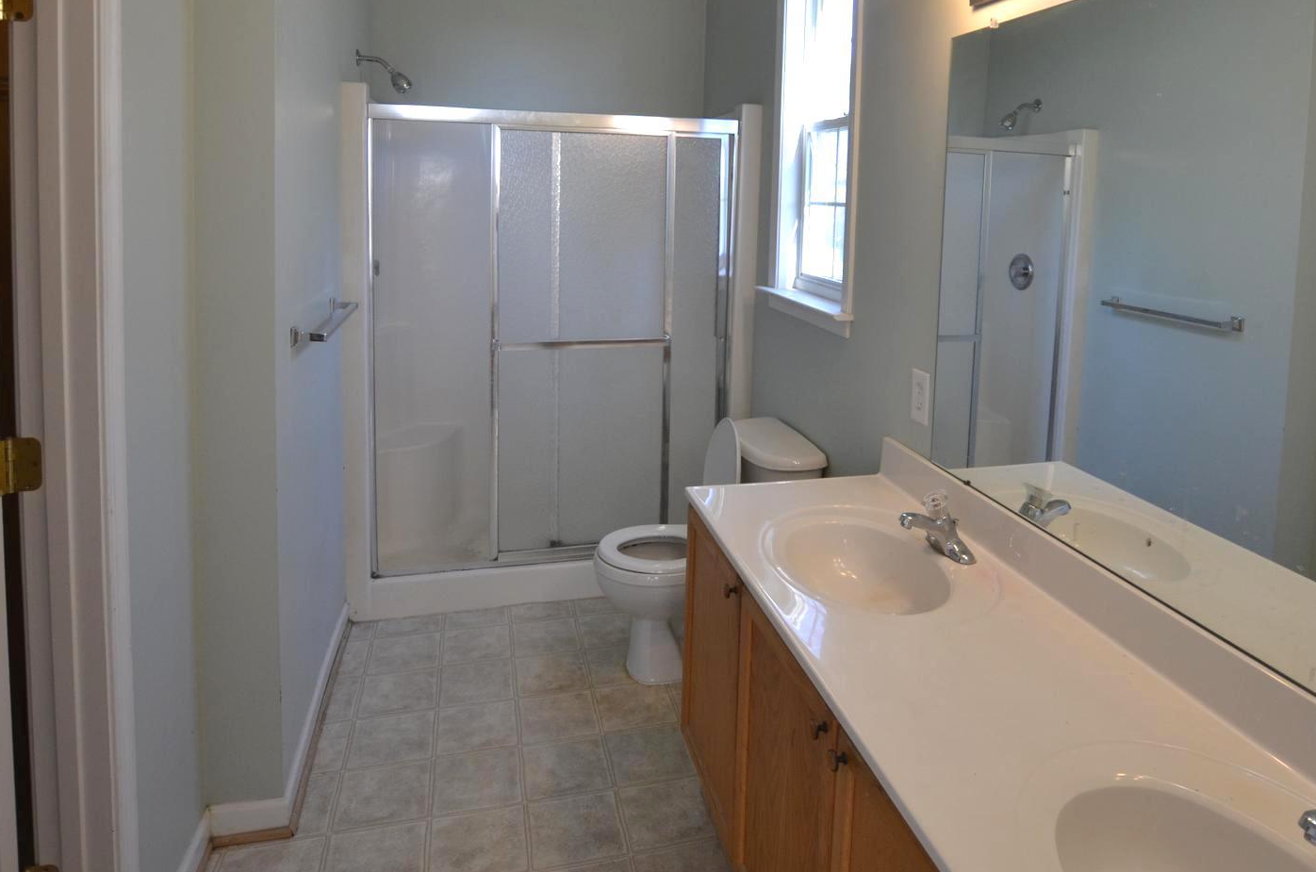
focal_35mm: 22
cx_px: 719
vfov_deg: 54.9
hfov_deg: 78.5
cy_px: 243
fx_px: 803
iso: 400
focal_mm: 10
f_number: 5
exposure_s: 1/100
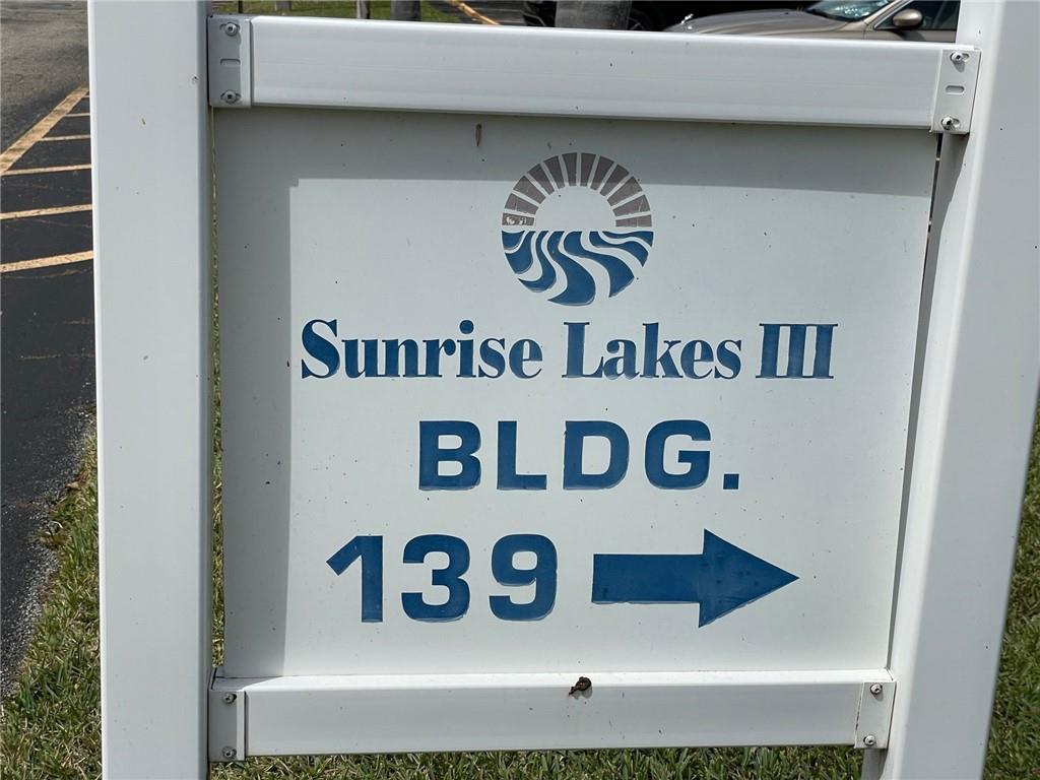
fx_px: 1562
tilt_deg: -15.6
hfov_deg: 36.8
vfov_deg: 28.0
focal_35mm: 52
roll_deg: -2.6
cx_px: 520
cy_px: 390
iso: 25
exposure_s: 1/4785
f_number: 2
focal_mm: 6
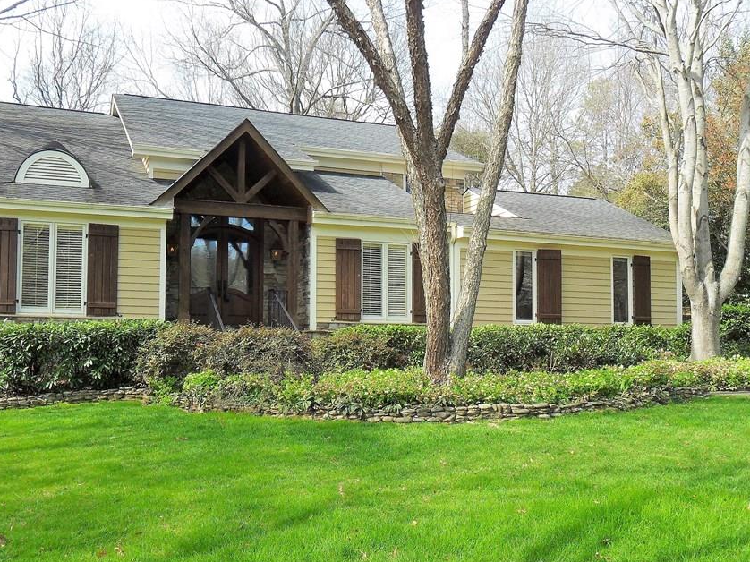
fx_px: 715
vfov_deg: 42.9
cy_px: 309
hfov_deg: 55.2
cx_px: 321
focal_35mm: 33
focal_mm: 4.9
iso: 100
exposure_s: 1/350
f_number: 3.5
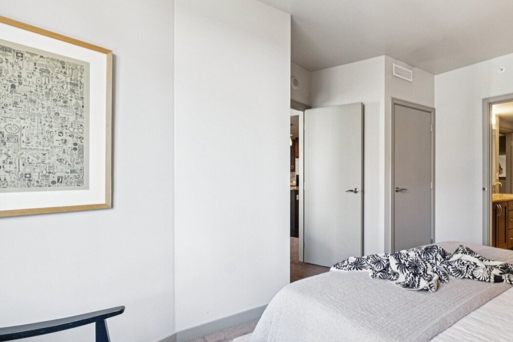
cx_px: 334
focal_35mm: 20
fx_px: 285
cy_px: 176
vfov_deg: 61.9
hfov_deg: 81.7
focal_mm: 10
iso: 200
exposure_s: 1/4
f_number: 9
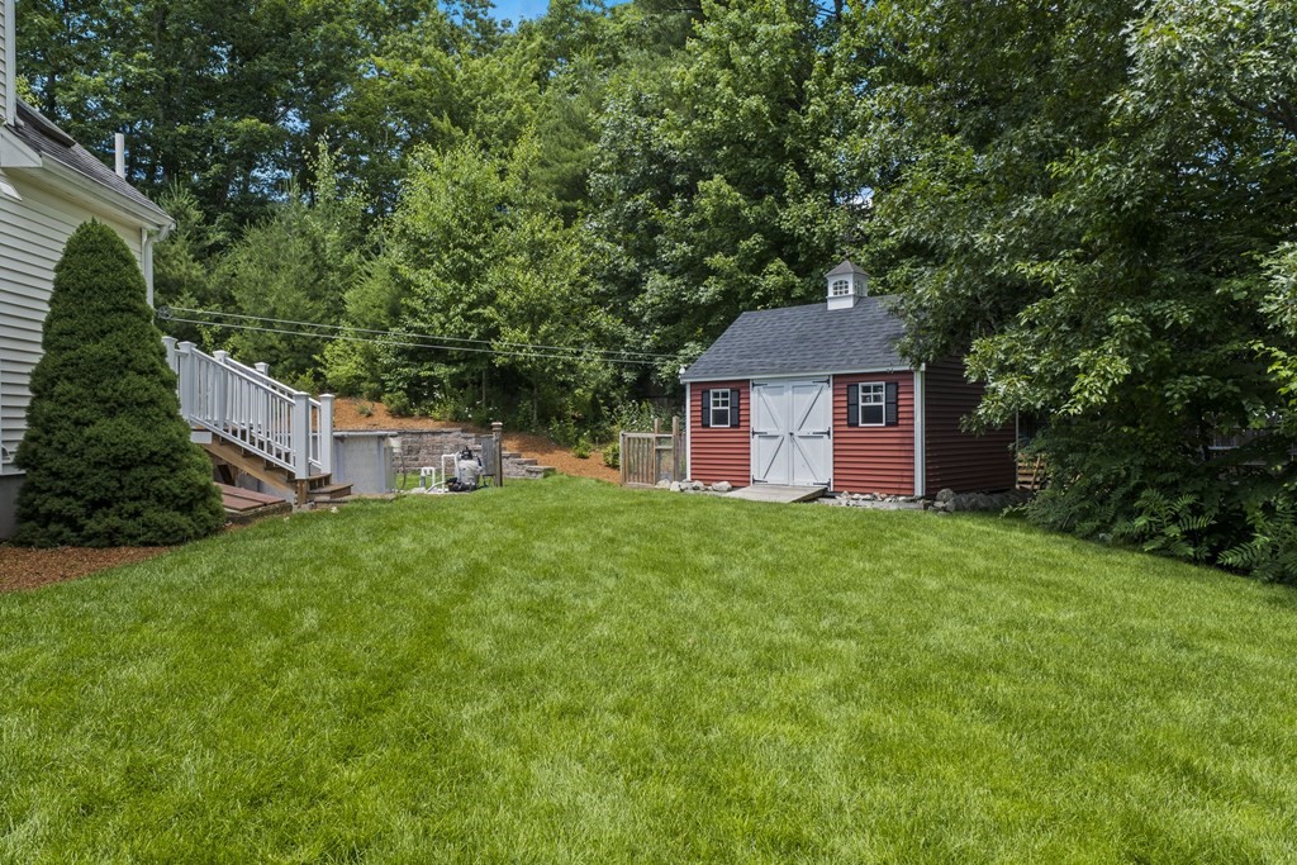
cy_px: 432
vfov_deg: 53.1
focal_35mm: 24
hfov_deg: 73.7
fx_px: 865
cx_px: 648
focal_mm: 16
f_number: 8
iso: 400
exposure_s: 1/100
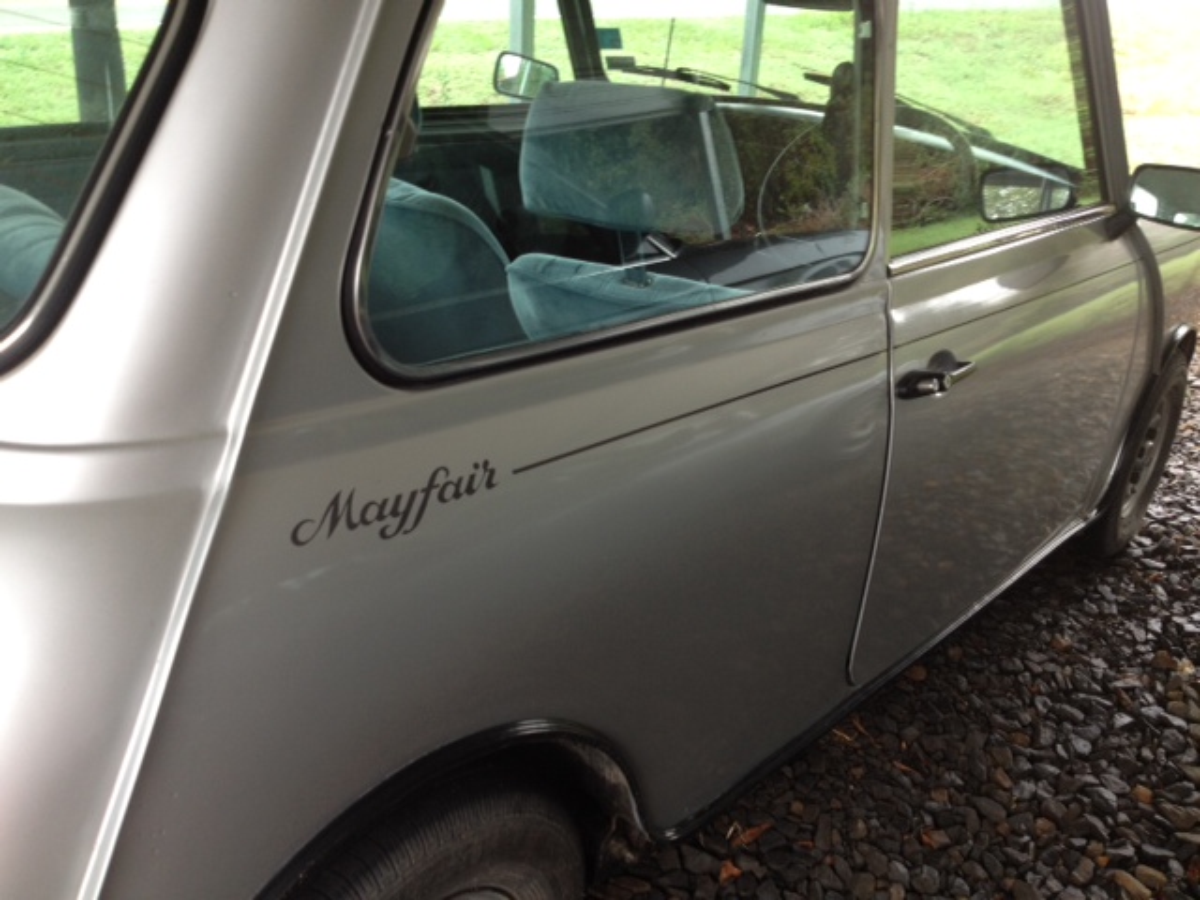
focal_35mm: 35
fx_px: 1213
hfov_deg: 52.6
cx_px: 600
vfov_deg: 40.7
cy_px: 450
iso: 80
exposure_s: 1/20
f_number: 2.4
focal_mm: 4.28
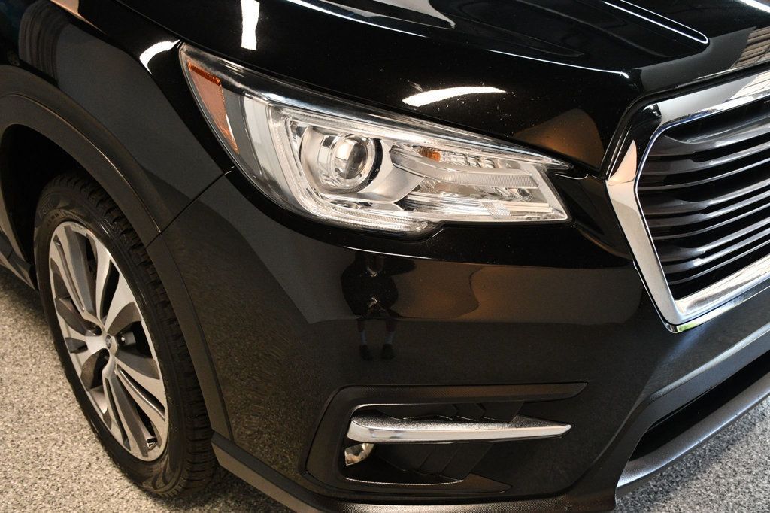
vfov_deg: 33.4
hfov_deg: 48.5
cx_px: 385
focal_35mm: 40
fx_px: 855
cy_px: 256
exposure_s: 1/125
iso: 2000
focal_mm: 27
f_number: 4
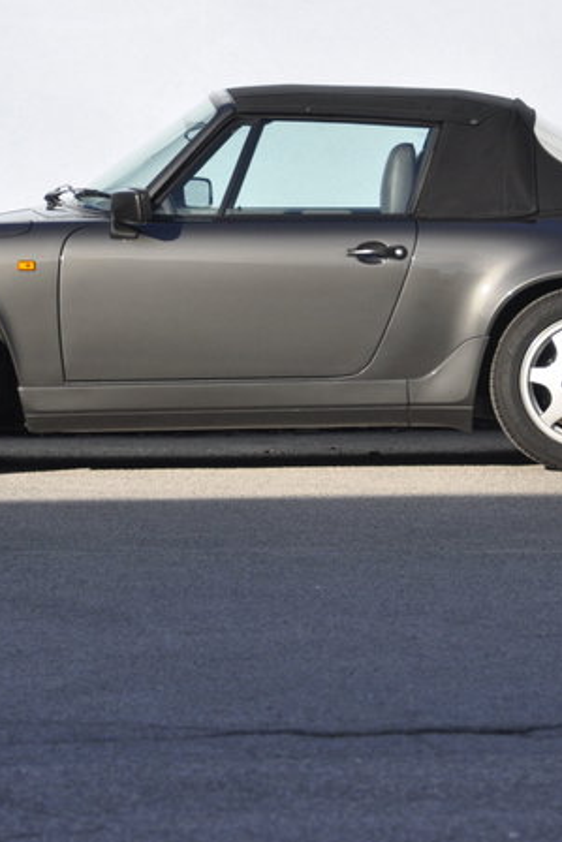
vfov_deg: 6.9
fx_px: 6972
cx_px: 284
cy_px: 372
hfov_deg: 4.6
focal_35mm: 298
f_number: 6.3
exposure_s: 1/640
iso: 500
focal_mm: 116
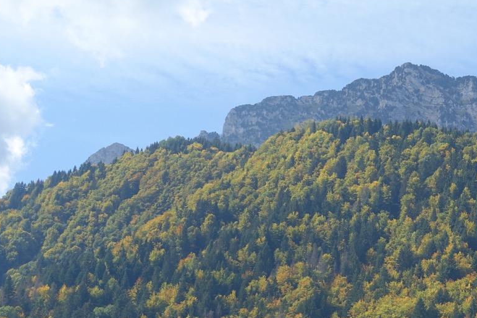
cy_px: 214
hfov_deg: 14.9
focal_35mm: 136
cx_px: 435
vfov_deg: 10.1
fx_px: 1802
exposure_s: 1/320
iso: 125
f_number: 5.6
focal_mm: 25.7
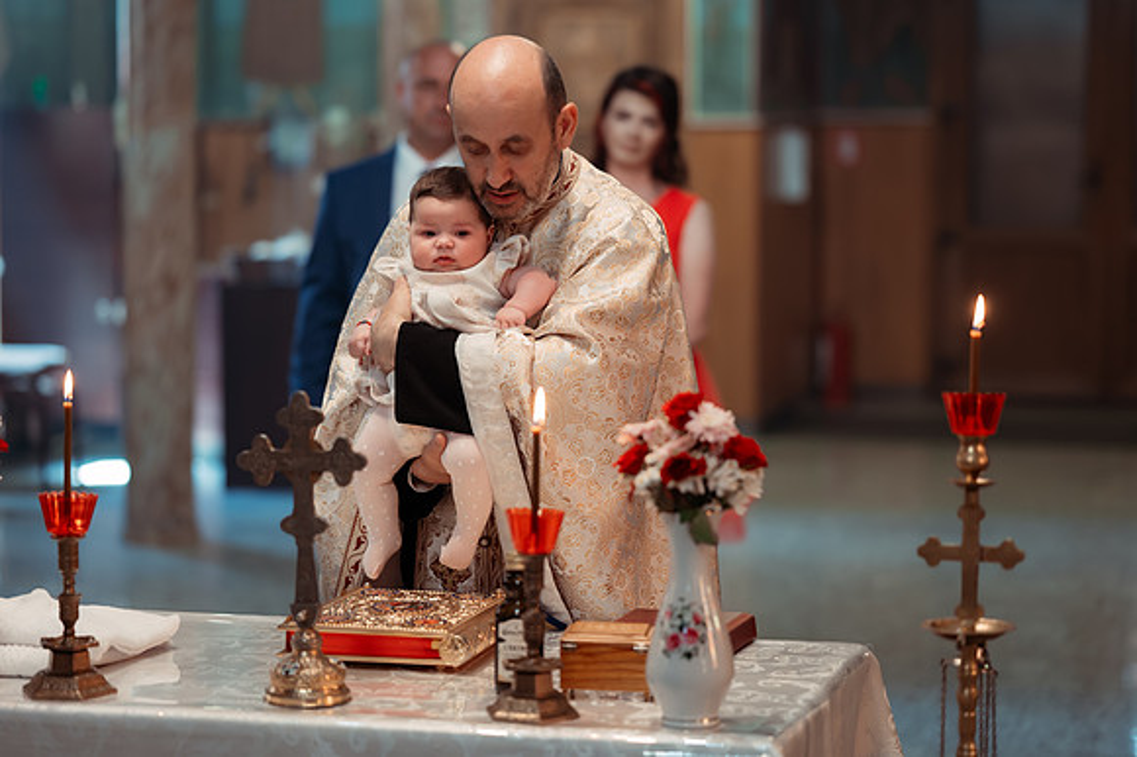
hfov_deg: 21.2
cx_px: 568
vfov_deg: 14.2
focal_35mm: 96
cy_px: 329
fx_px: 3031
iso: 1600
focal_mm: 85
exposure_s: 1/200
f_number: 2
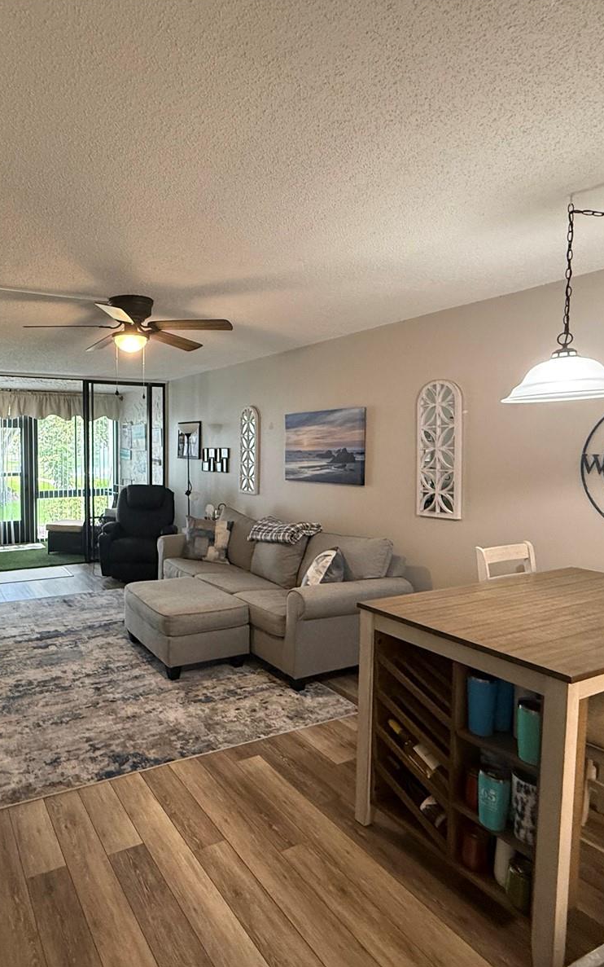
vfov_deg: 85.1
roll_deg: -0.2
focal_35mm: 20
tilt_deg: -3.7
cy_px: 481
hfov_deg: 57.0
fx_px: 527
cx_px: 159
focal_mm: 2.22
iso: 400
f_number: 2.2
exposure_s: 1/60
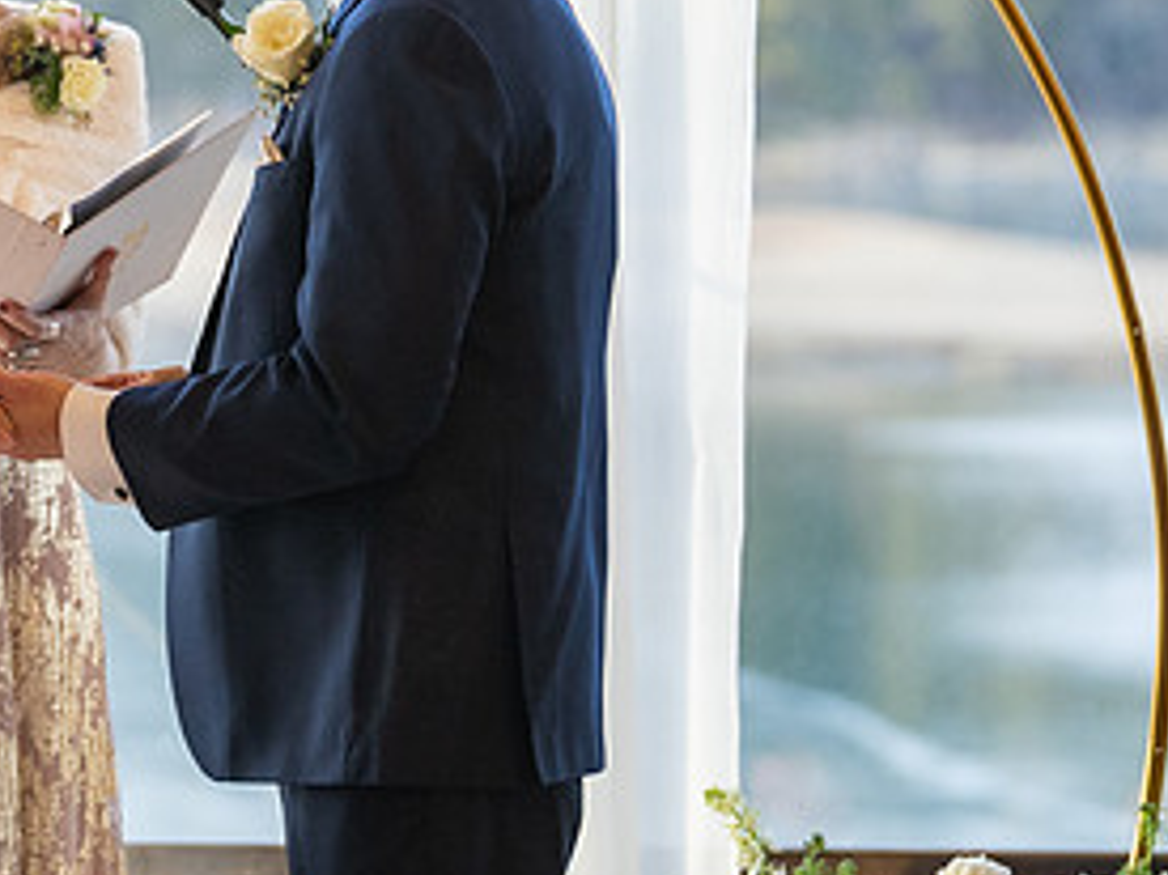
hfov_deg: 8.5
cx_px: 46
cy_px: 398
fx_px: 7858
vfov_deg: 6.4
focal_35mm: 233
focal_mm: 99
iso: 1000
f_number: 2.8
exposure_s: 1/200
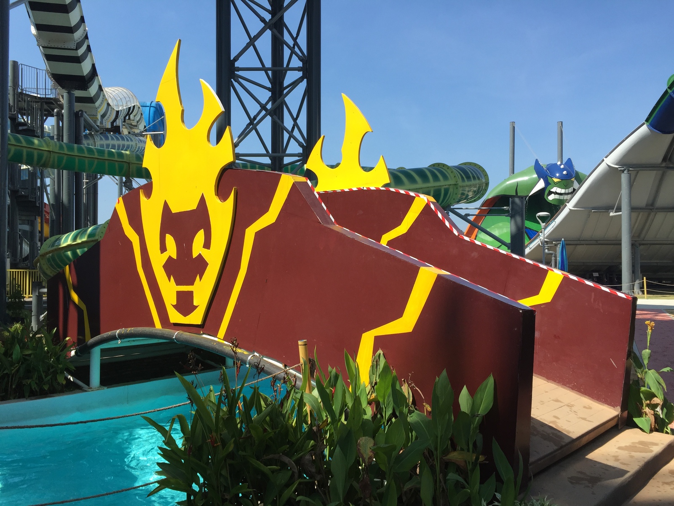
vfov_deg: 48.2
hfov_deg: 61.7
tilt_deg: +1.6
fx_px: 565
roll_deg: -0.9
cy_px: 253
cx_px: 337
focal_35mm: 29
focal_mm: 4.15
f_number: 2.2
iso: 32
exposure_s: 1/1199
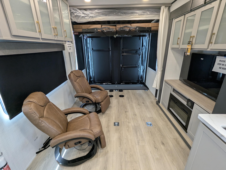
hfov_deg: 94.4
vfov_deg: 78.2
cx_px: 113
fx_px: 105
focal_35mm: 16
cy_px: 85
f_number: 2.2
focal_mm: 2.35
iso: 157
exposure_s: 1/41.1
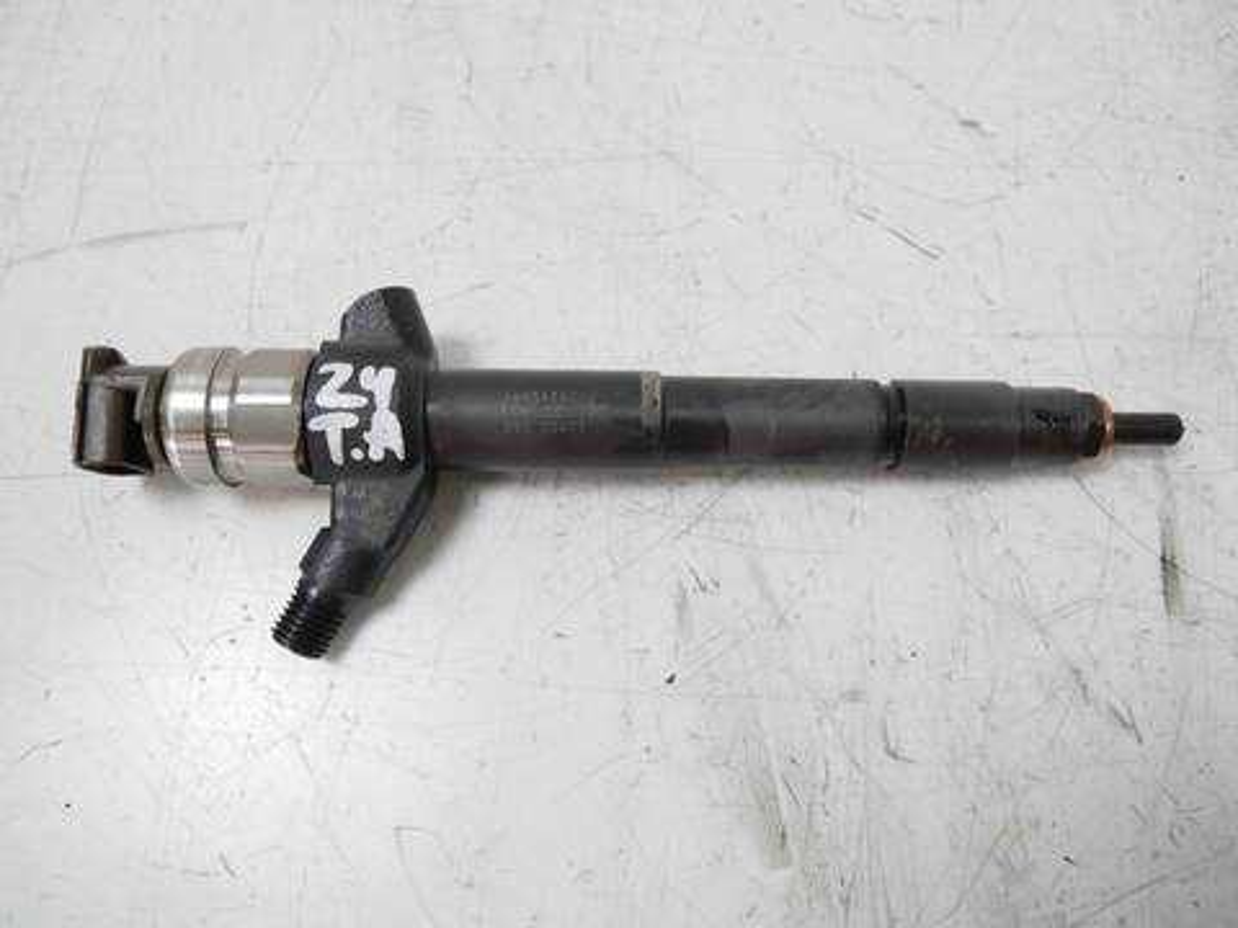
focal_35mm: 24
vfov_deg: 56.8
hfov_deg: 71.6
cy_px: 464
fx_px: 858
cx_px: 619
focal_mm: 12
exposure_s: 1/60
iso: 320
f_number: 3.5
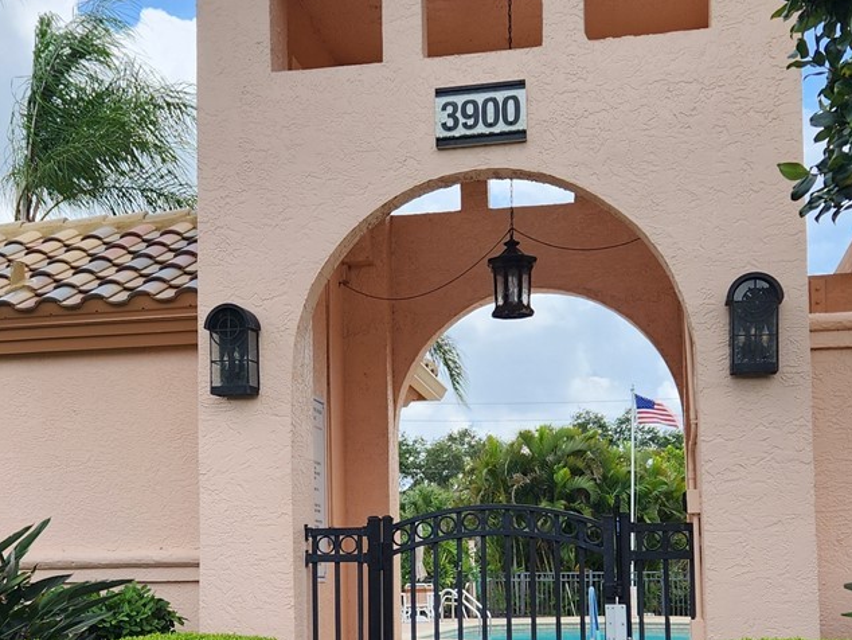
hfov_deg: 32.9
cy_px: 463
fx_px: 1428
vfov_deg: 25.0
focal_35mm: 58
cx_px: 278
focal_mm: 5.4
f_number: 1.8
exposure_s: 1/1081
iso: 20
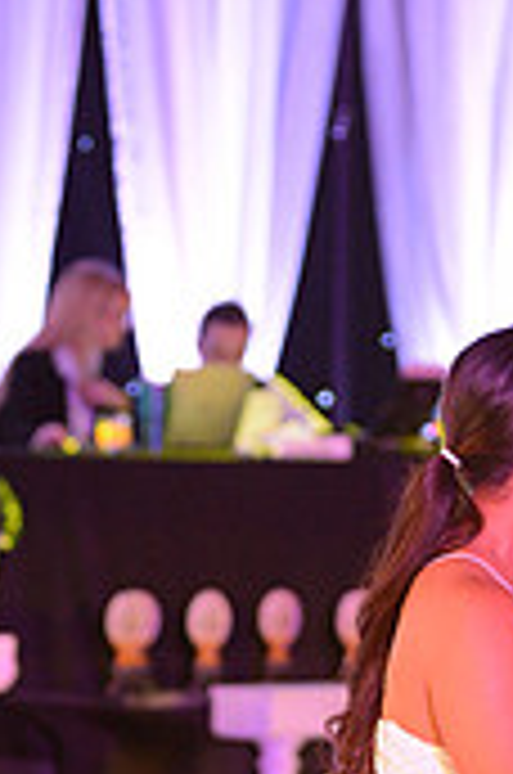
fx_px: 7253
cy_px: 940
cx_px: 857
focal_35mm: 338
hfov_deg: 4.0
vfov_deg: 6.1
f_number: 4
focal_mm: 100
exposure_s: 1/250
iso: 3200
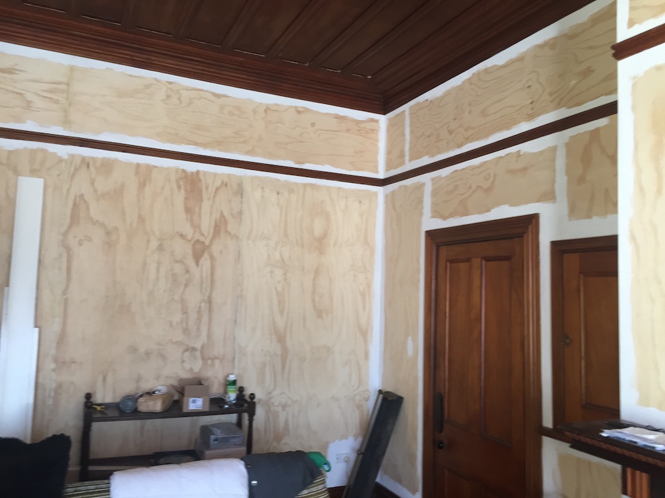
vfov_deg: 48.2
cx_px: 332
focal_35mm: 29
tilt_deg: +4.1
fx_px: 557
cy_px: 249
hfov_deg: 61.7
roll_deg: -1.7
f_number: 2.2
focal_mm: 4.15
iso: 80
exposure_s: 1/33
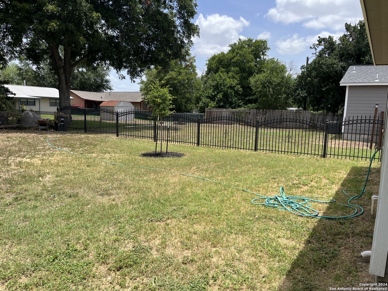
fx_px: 291
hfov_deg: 67.3
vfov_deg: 53.1
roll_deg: -1.8
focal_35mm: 26
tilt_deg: -7.0
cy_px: 146
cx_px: 194
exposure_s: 1/2463
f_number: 1.6
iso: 50
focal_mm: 5.1
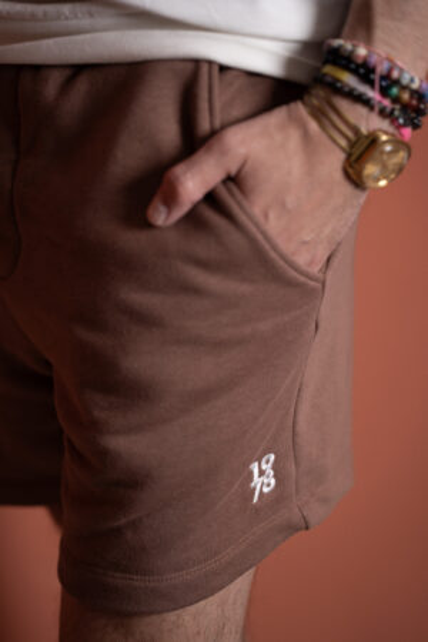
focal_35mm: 105
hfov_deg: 13.0
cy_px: 321
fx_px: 1872
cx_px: 214
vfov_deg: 19.5
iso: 640
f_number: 2.8
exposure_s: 1/200
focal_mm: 105
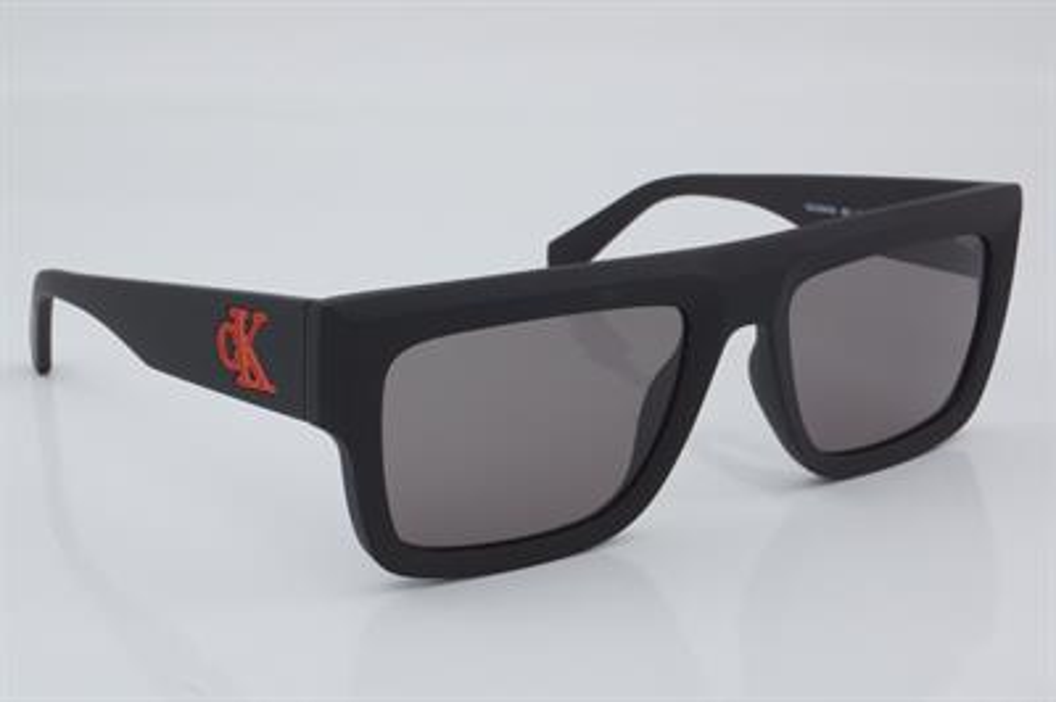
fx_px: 2198
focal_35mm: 75
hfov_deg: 27.0
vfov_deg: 18.2
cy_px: 351
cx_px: 528
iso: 100
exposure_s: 1/4
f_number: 32
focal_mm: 50
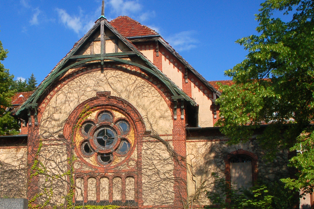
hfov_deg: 38.4
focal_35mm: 51
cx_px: 99
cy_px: 159
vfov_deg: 26.1
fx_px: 444
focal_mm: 18
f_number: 16
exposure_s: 1/30
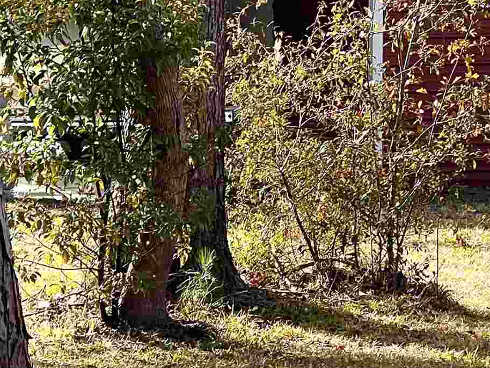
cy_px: 40
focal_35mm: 259
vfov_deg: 5.7
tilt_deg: -1.6
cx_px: 129
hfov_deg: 7.6
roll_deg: -0.3
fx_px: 3667
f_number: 2.8
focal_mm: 9
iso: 32
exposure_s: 1/298
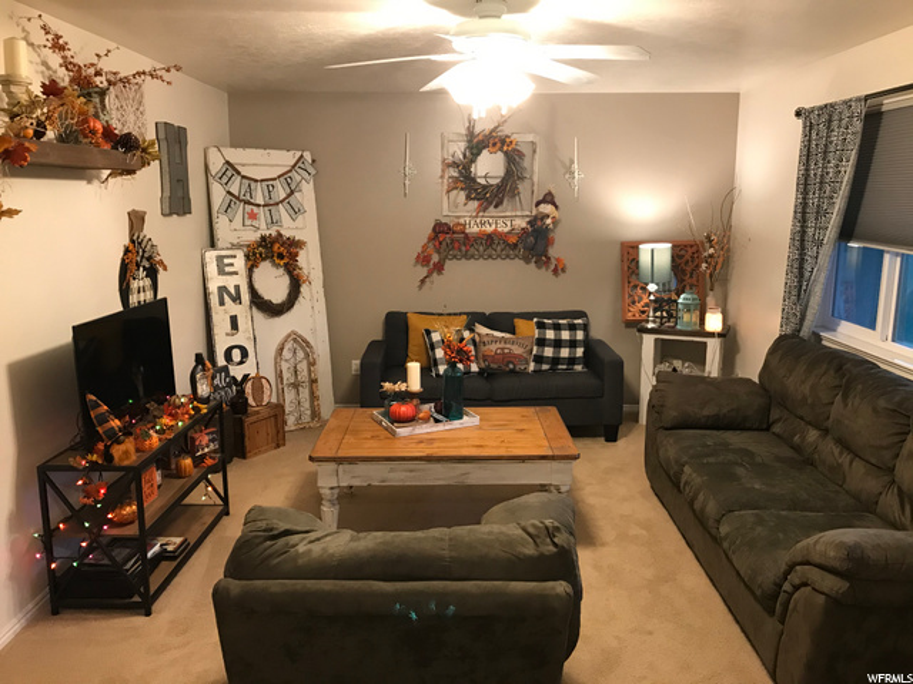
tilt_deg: -11.4
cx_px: 456
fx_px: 739
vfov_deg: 49.7
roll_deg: +0.6
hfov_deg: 63.4
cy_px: 342
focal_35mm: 28
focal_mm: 3.99
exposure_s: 1/15
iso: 64
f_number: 1.8
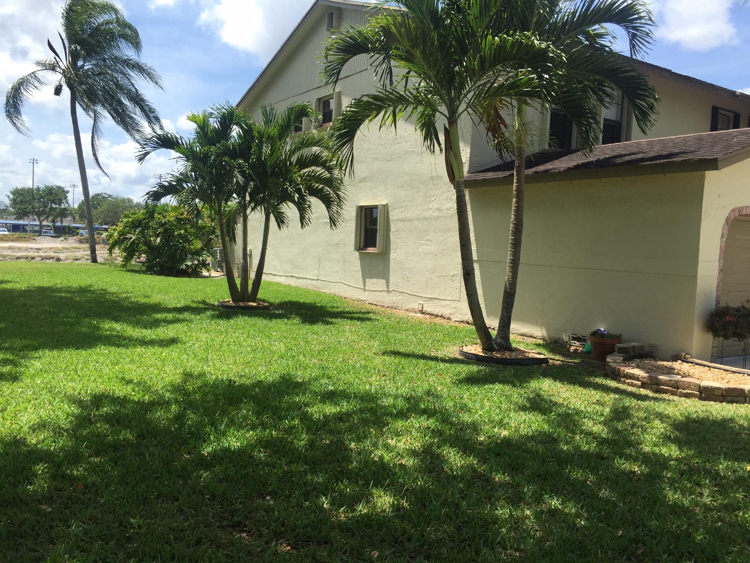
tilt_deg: -3.0
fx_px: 628
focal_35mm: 29
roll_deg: -2.8
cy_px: 282
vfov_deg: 48.2
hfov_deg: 61.7
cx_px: 375
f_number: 2.2
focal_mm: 4.15
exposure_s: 1/1464
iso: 32
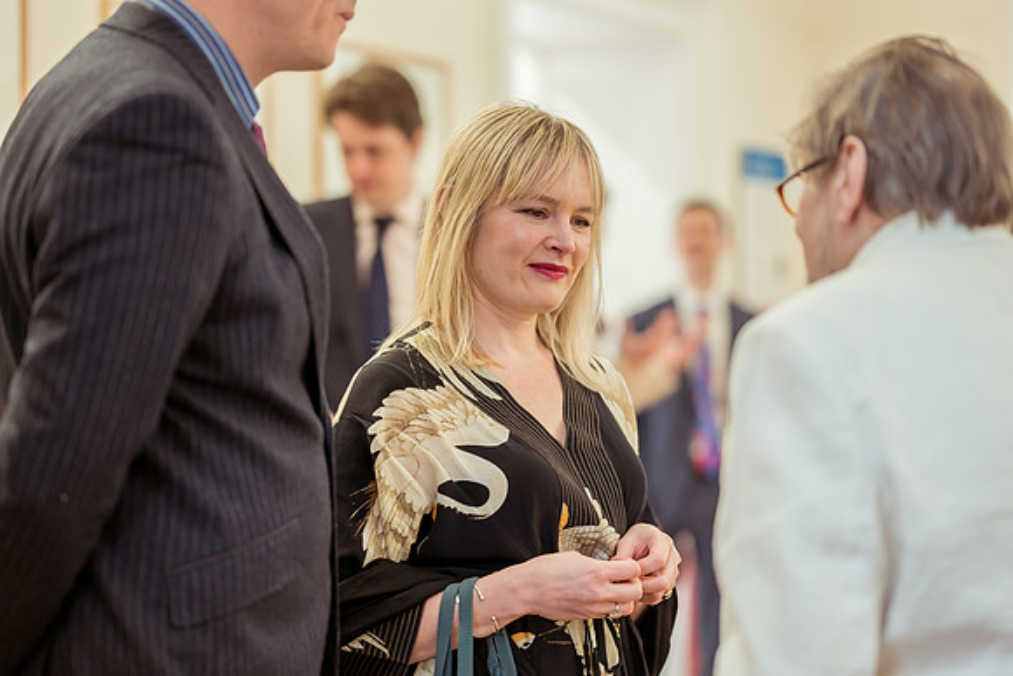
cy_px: 338
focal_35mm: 85
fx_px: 2396
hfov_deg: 23.9
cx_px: 506
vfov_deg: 16.1
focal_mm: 85
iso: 1250
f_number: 2
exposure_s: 1/320
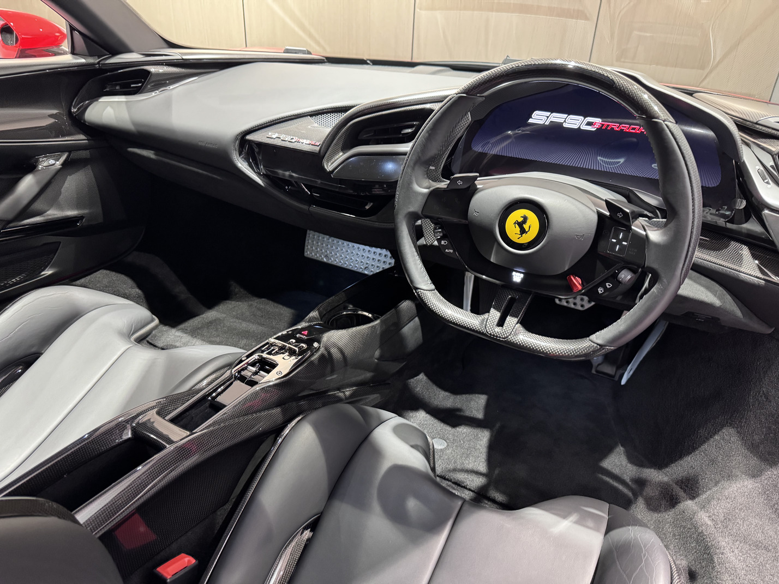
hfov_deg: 71.6
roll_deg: -2.7
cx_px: 390
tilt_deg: -26.6
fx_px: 540
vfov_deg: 56.8
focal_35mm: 24
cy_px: 292
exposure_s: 1/50
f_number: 1.78
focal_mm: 6.76
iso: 640
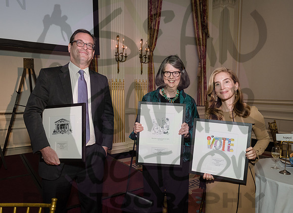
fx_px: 233
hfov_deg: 64.4
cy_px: 117
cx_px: 151
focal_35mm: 28
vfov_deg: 49.1
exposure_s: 1/250
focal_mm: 24
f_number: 4.5
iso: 1000
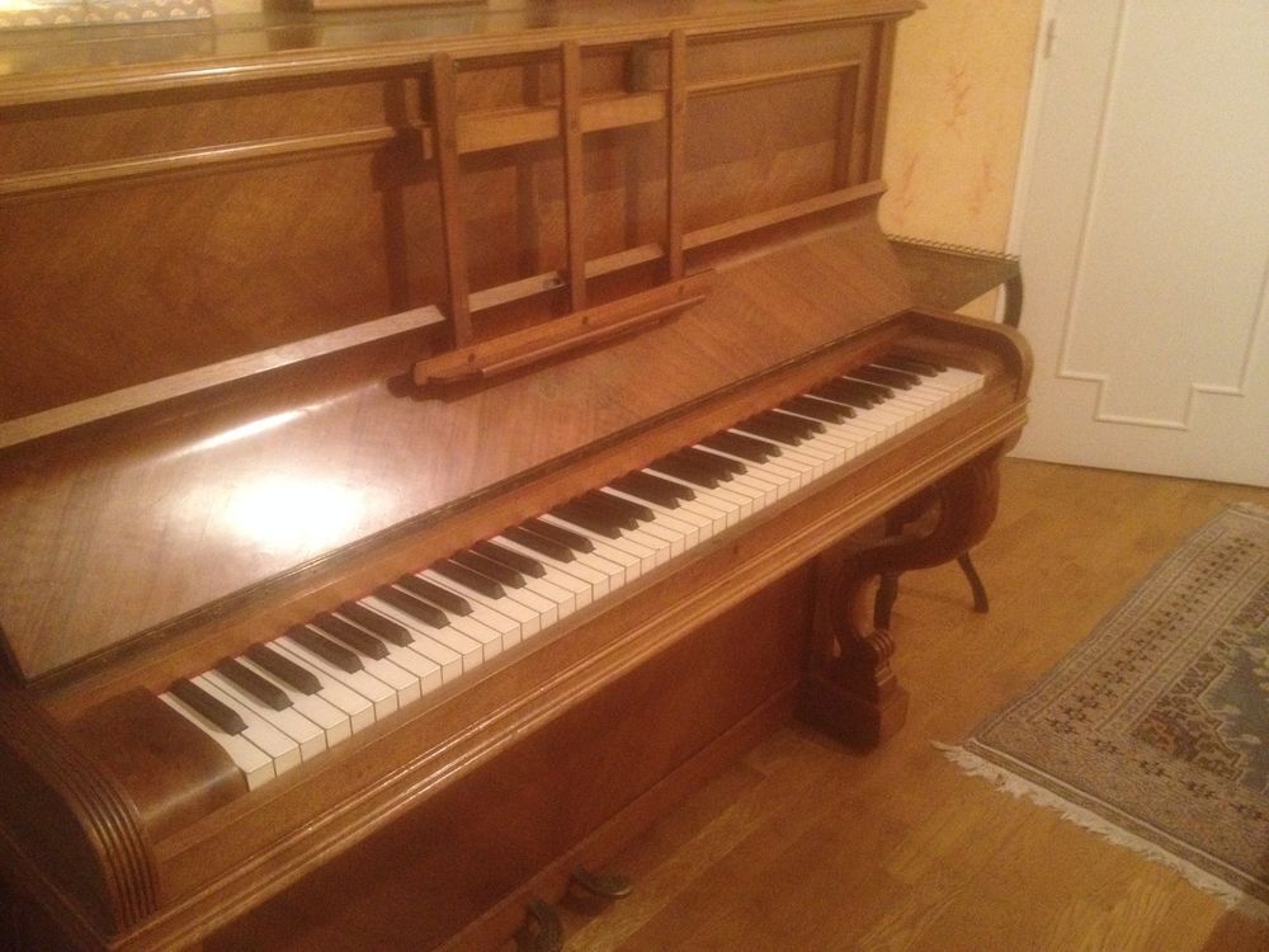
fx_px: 1283
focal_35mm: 35
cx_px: 634
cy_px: 476
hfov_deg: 52.6
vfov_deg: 40.7
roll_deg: -2.7
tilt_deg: -26.8
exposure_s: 1/15
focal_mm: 4.28
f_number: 2.4
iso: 400
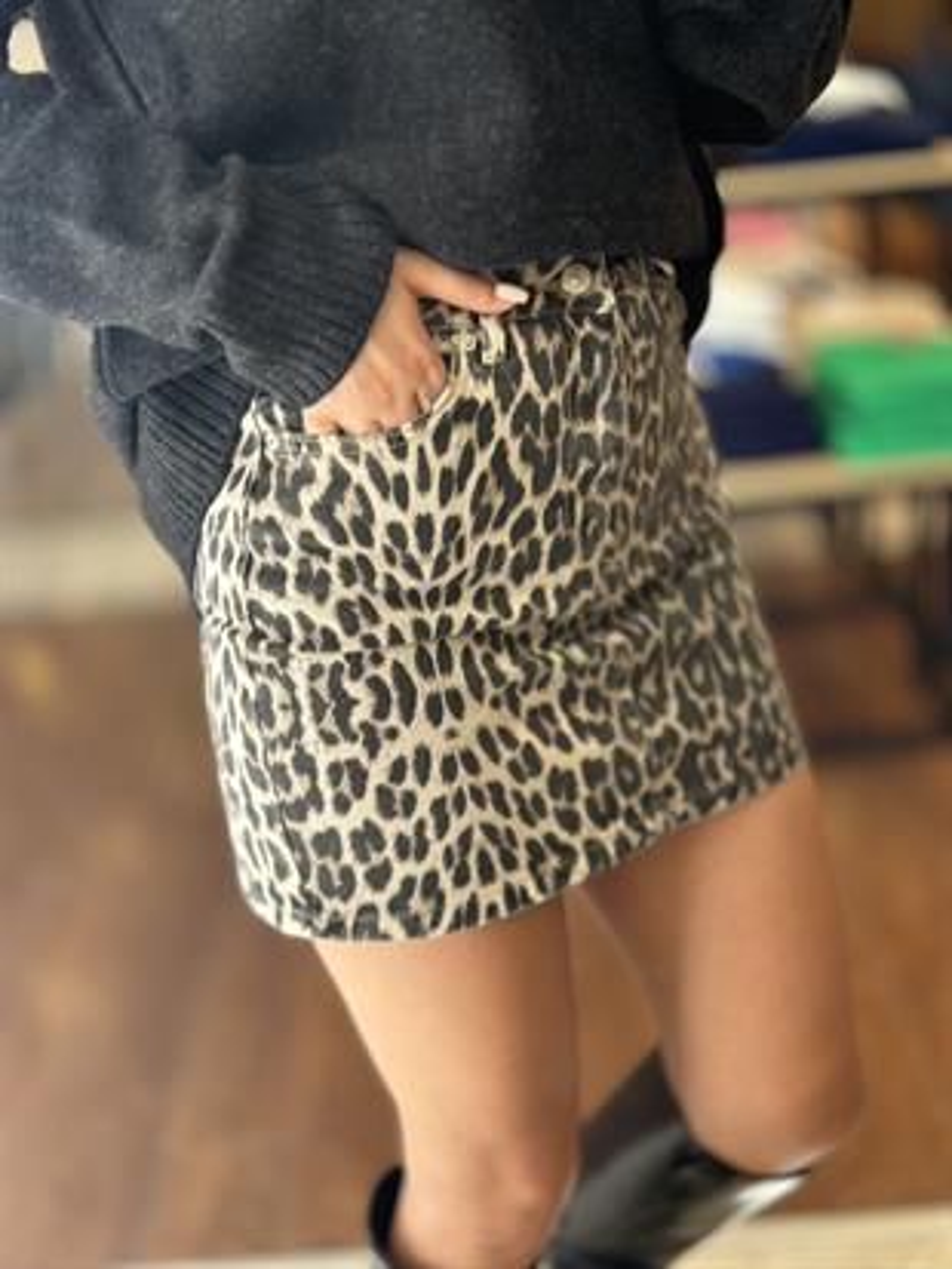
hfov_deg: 30.3
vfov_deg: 39.6
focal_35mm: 48
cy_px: 634
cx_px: 476
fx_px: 1759
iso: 80
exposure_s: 1/146
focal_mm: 6.86
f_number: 1.78
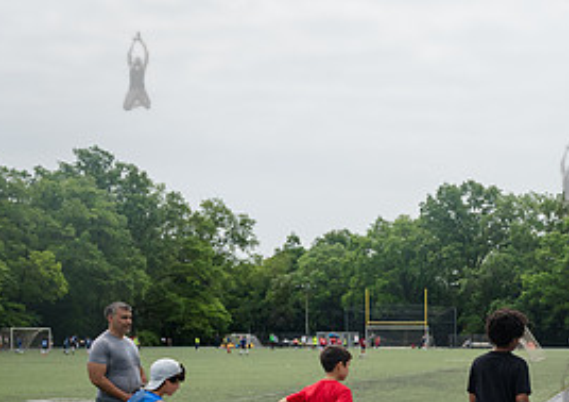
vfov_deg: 20.3
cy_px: 425
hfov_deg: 26.8
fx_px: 1078
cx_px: 646
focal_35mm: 67
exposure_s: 1/2500
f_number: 4.5
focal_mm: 28
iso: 400
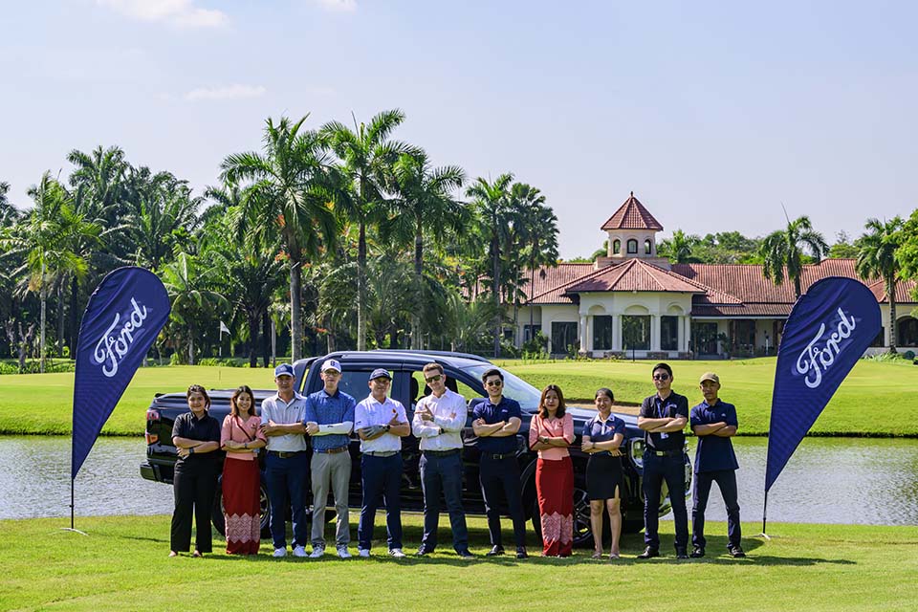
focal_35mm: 85
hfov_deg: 23.9
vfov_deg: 16.1
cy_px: 306
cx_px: 459
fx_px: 2167
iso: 250
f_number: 9
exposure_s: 1/500
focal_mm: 85
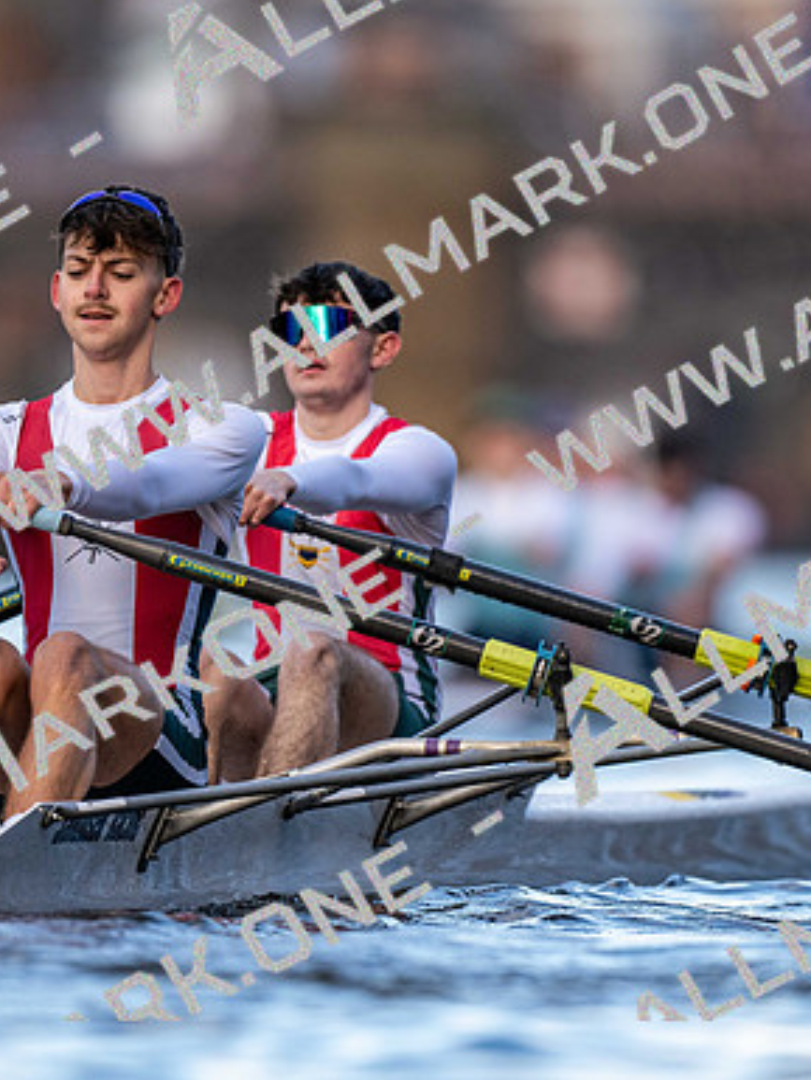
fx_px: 27162
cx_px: 323
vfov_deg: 2.3
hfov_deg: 1.7
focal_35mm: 870
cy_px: 540
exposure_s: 1/2500
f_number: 4
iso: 1250
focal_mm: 600
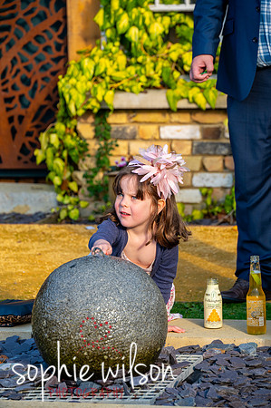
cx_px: 136
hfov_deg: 8.1
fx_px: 1924
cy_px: 204
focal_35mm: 170
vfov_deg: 12.1
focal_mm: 170
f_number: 8
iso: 640
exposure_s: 1/250
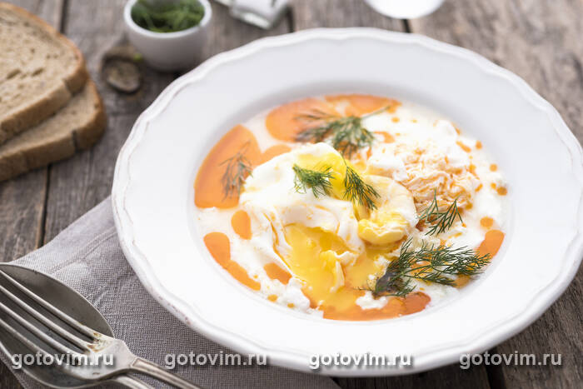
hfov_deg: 33.4
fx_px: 972
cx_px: 292
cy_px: 194
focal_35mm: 60
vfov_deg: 22.6
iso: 100
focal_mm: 60
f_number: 4.5
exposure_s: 1/160
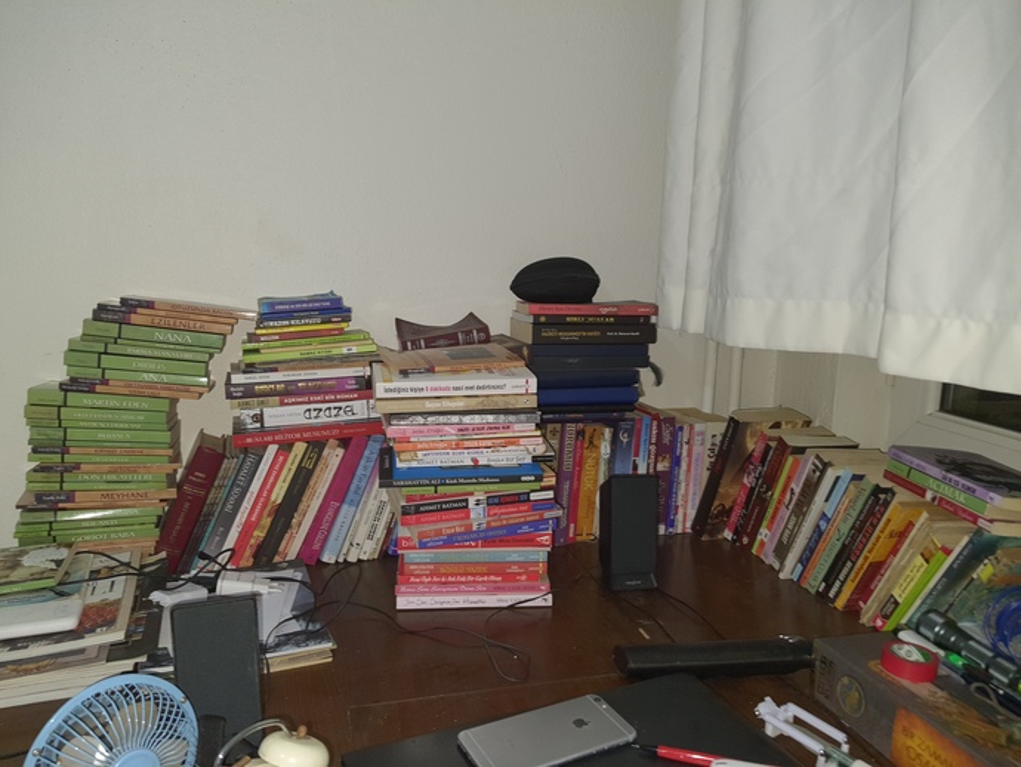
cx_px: 510
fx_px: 767
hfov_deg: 67.3
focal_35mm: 26
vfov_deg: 53.1
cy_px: 384
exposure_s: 1/33
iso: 100
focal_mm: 4.32
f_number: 1.7
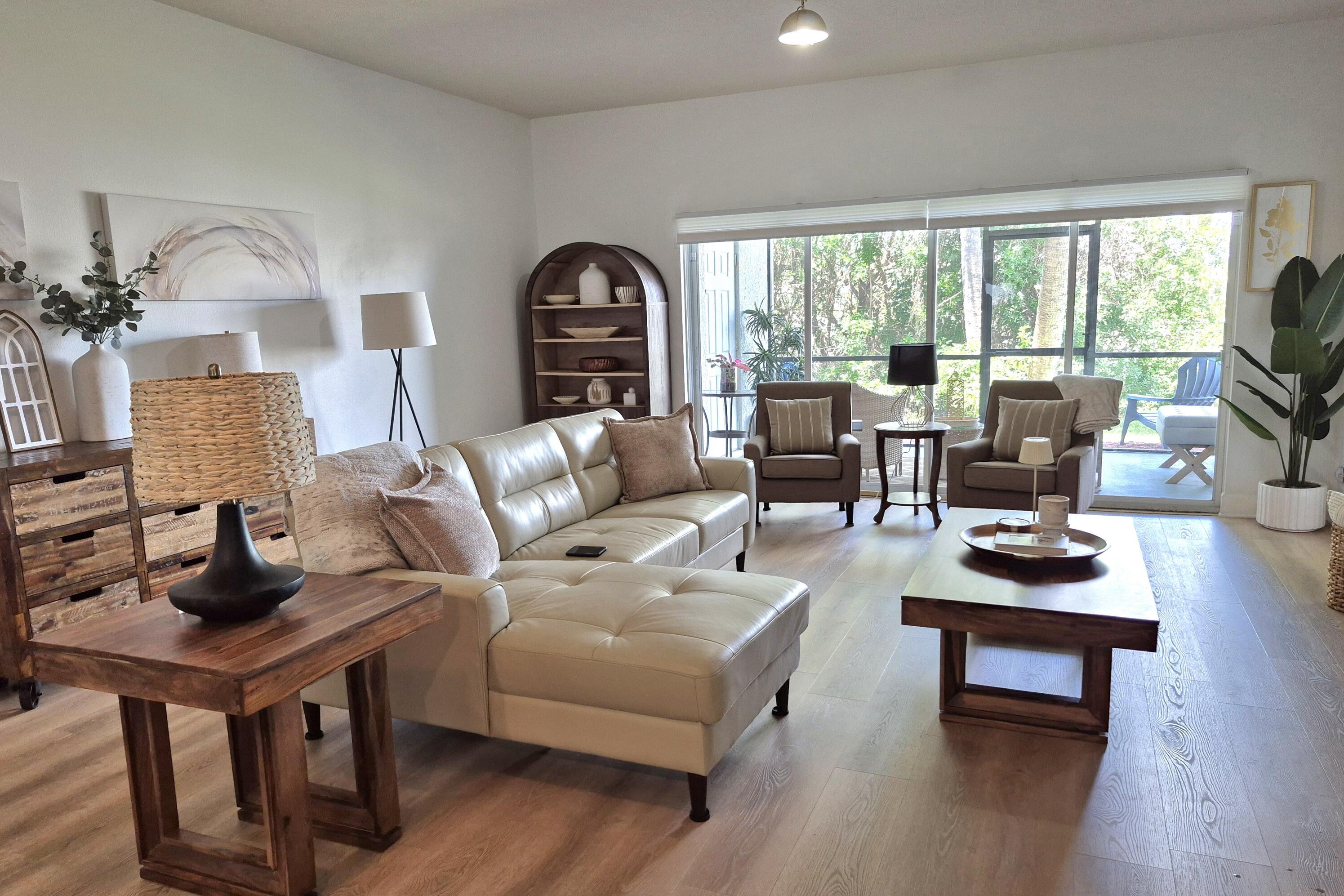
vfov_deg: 53.1
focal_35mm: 24
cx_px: 670
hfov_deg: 73.7
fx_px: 896
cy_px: 475
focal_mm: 5.4
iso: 200
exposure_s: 1/120
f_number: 1.8
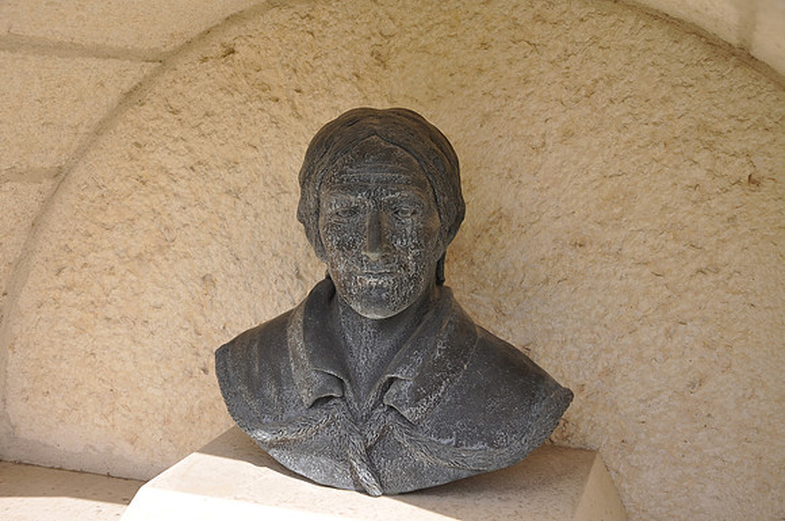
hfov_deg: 46.5
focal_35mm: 42
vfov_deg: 31.8
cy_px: 260
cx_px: 392
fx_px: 915
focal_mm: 28
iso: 200
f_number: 7.1
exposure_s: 1/200
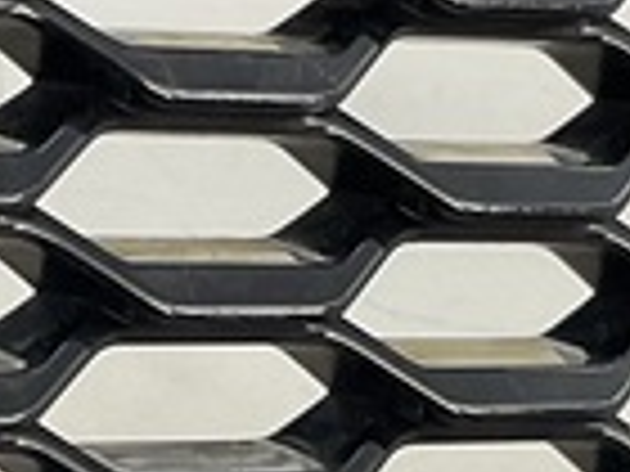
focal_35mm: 209
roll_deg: -4.2
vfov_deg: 7.1
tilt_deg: -10.5
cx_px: 104
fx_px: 3804
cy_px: 566
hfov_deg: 9.4
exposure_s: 1/120
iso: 50
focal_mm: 3
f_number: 1.8
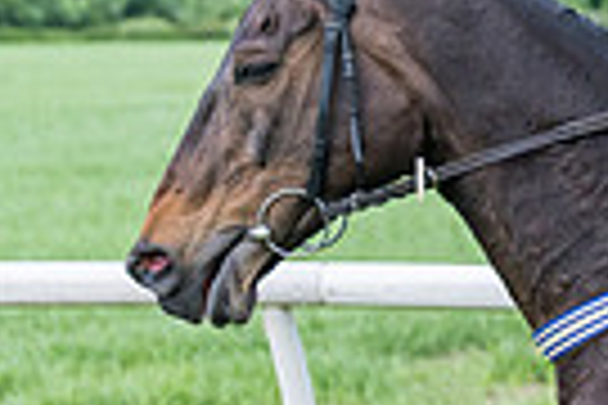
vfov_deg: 3.0
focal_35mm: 462
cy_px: 286
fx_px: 7802
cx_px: 1244
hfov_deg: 4.4
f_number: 4
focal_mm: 70
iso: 400
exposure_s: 1/2500
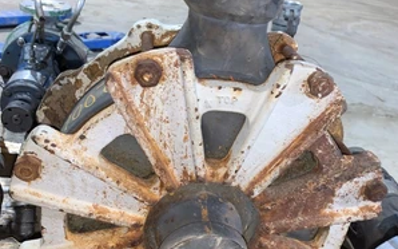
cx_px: 199
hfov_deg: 52.8
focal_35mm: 37
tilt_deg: -29.7
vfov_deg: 34.2
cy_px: 161
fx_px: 401
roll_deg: -7.7
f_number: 1.8
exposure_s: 1/20
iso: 40
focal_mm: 4.25
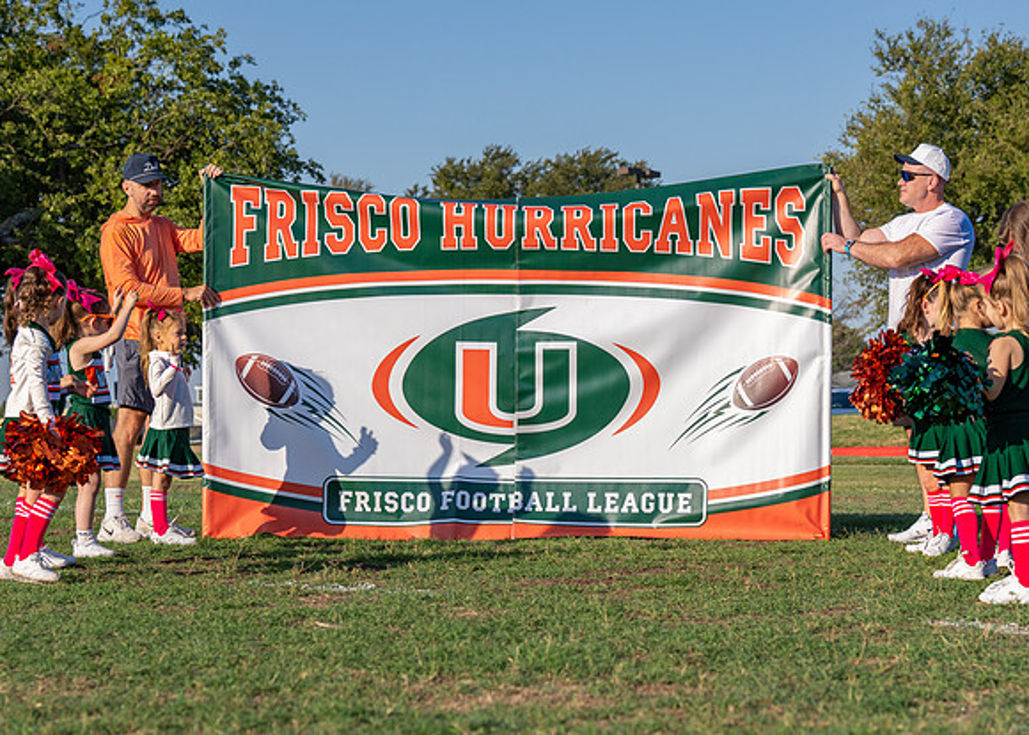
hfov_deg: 22.4
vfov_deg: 16.1
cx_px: 530
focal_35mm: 89
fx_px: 2602
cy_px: 356
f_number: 5
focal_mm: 70
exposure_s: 1/2000
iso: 400
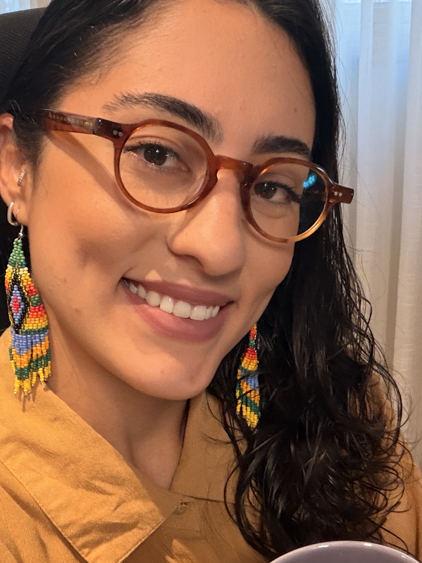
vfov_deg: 34.9
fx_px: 894
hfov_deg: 26.6
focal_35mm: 55
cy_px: 313
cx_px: 224
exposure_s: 1/40
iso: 250
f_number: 1.9
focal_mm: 2.71
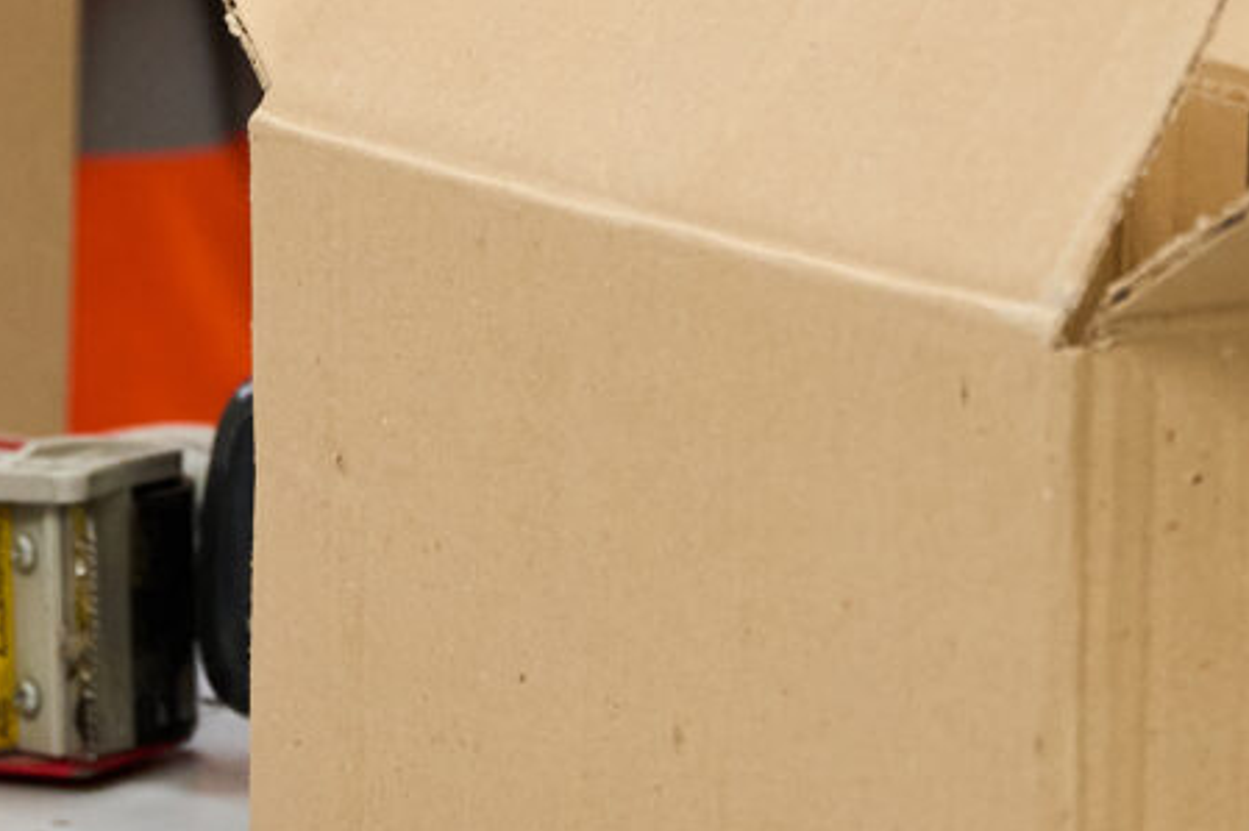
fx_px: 10270
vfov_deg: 4.6
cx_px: 1032
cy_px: -899
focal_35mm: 296
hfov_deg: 6.9
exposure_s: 1/250
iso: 1000
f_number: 2.8
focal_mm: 51.9
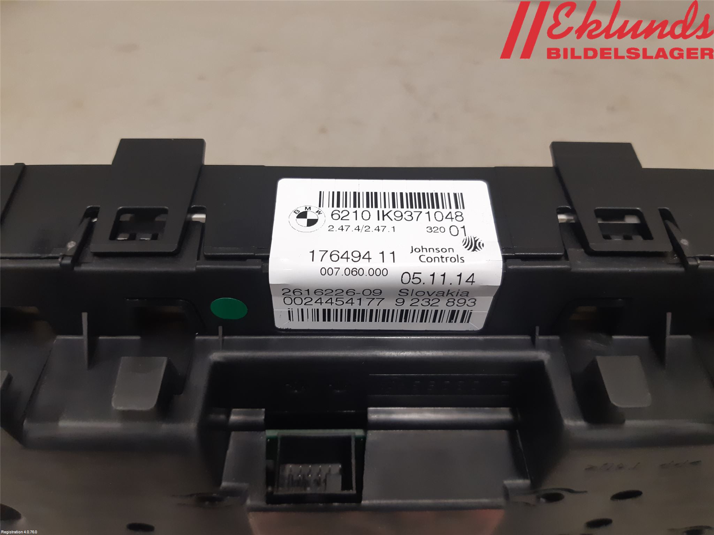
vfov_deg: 53.1
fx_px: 536
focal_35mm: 26
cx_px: 357
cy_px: 268
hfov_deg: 67.3
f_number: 1.7
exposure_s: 1/50
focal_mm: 3.93
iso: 160
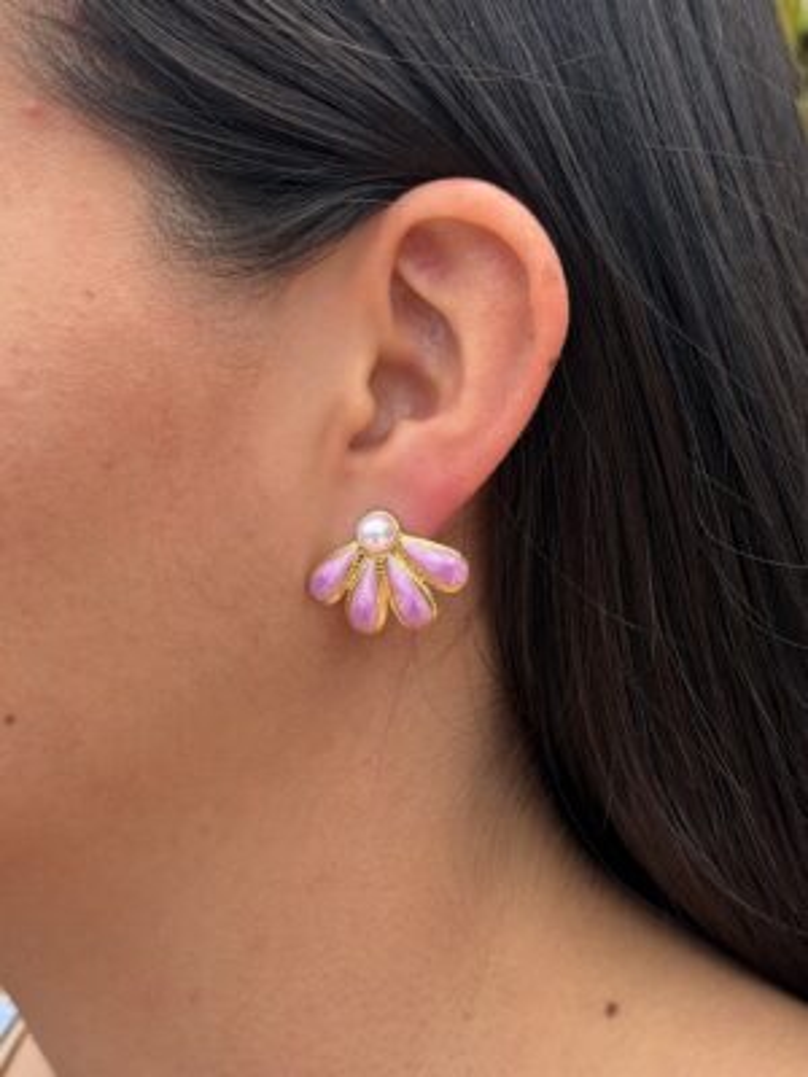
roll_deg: -0.9
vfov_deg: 39.7
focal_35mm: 48
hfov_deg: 30.3
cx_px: 404
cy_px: 538
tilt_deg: -1.0
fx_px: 1494
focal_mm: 6.76
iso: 64
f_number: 1.78
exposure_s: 1/1222
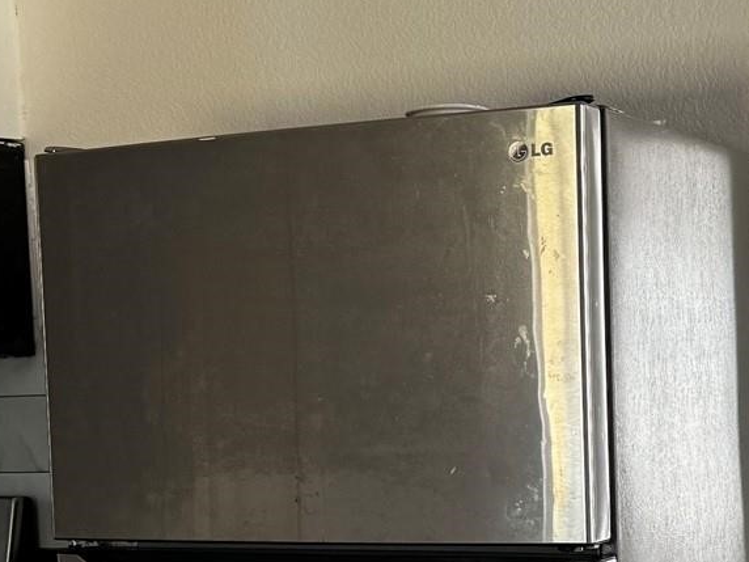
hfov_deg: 22.8
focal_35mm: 86
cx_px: 381
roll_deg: +3.0
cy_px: 466
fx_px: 1861
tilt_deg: -5.2
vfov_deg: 17.0
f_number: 1.78
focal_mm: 6.76
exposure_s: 1/90
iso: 200
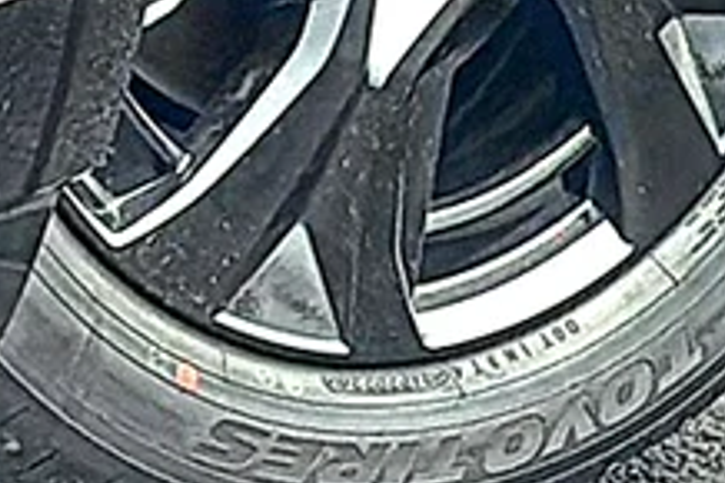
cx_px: 921
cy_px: -182
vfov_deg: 4.1
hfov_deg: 6.1
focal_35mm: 334
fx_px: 6721
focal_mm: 6.86
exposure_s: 1/824
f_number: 1.78
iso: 80
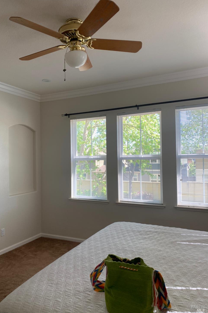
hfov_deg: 46.2
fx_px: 243
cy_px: 153
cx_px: 87
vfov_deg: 65.5
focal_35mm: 28
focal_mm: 4.25
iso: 50
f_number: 1.8
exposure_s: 1/121
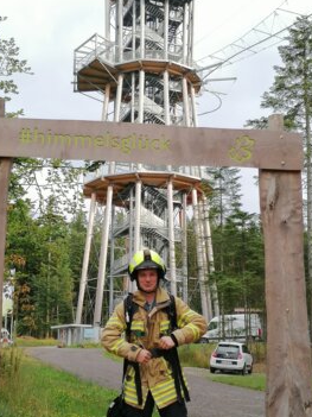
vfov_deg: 33.8
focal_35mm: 57
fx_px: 685
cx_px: 144
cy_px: 225
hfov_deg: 25.6
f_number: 1.8
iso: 50
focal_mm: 4.75
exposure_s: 1/185
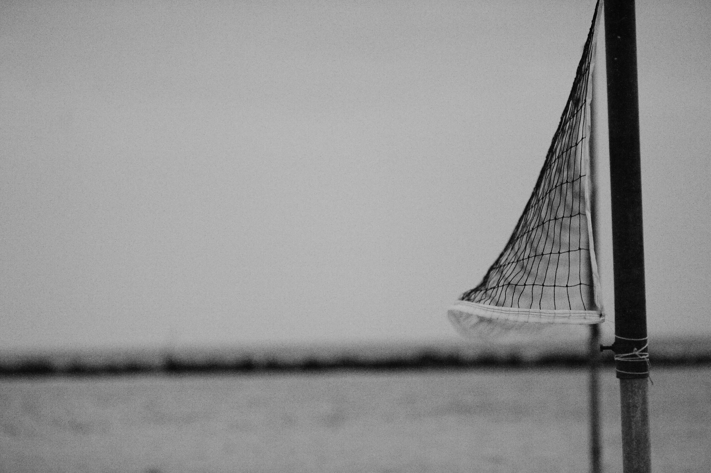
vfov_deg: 7.6
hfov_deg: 11.4
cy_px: 236
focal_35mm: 180
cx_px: 356
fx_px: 3553
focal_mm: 180
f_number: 2.8
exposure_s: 1/8000
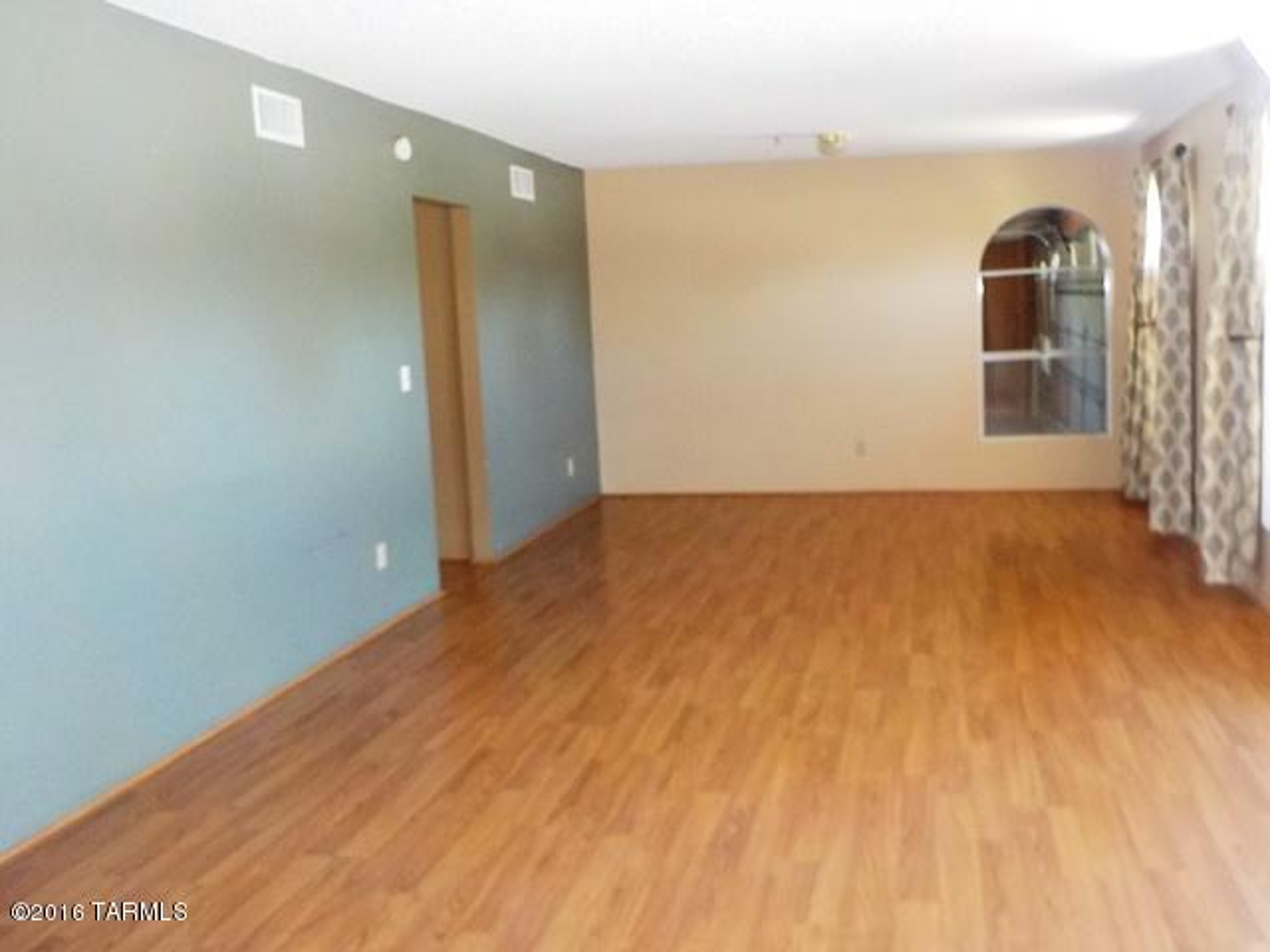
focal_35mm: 30
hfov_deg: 60.0
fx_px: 1101
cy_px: 476
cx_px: 635
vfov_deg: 46.8
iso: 500
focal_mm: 4.1
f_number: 3.3
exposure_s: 1/30
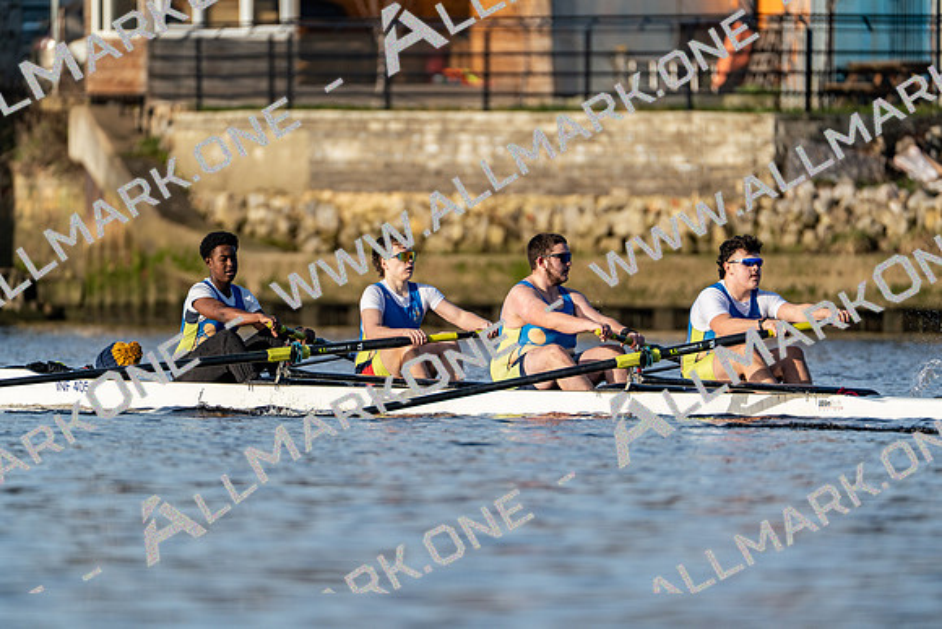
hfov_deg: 3.4
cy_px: 314
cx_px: 471
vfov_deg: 2.3
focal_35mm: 600
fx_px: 15703
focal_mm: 600
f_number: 6.3
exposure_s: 1/2000
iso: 400
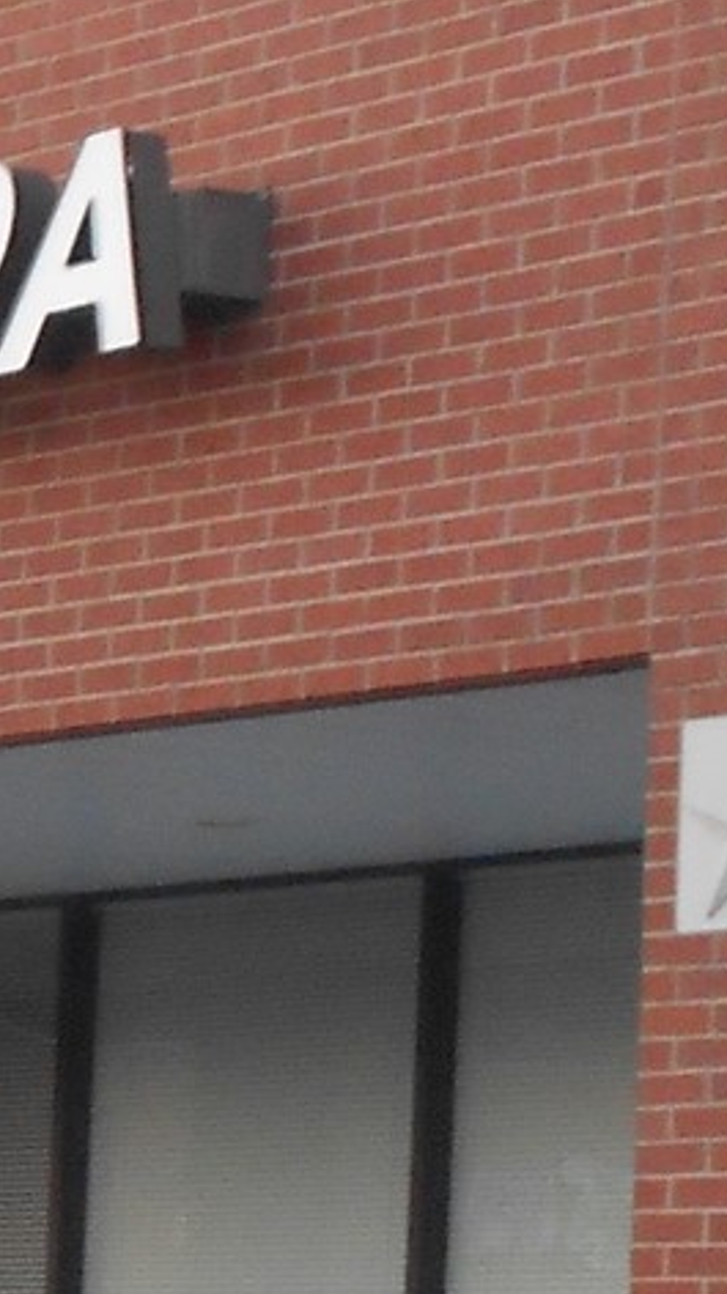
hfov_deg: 5.4
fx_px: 7138
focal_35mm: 208
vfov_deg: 10.2
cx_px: -1627
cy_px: 1653
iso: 200
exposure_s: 1/30
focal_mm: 7.8
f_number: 4.5
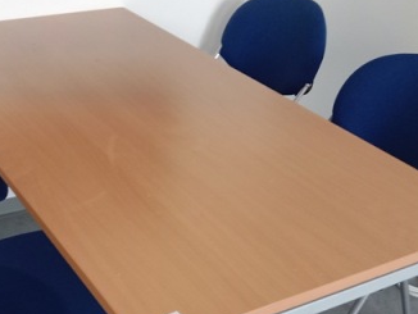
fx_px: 640
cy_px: 269
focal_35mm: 53
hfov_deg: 35.9
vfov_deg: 26.8
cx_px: 149
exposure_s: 1/20
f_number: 2.2
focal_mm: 3.65
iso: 741
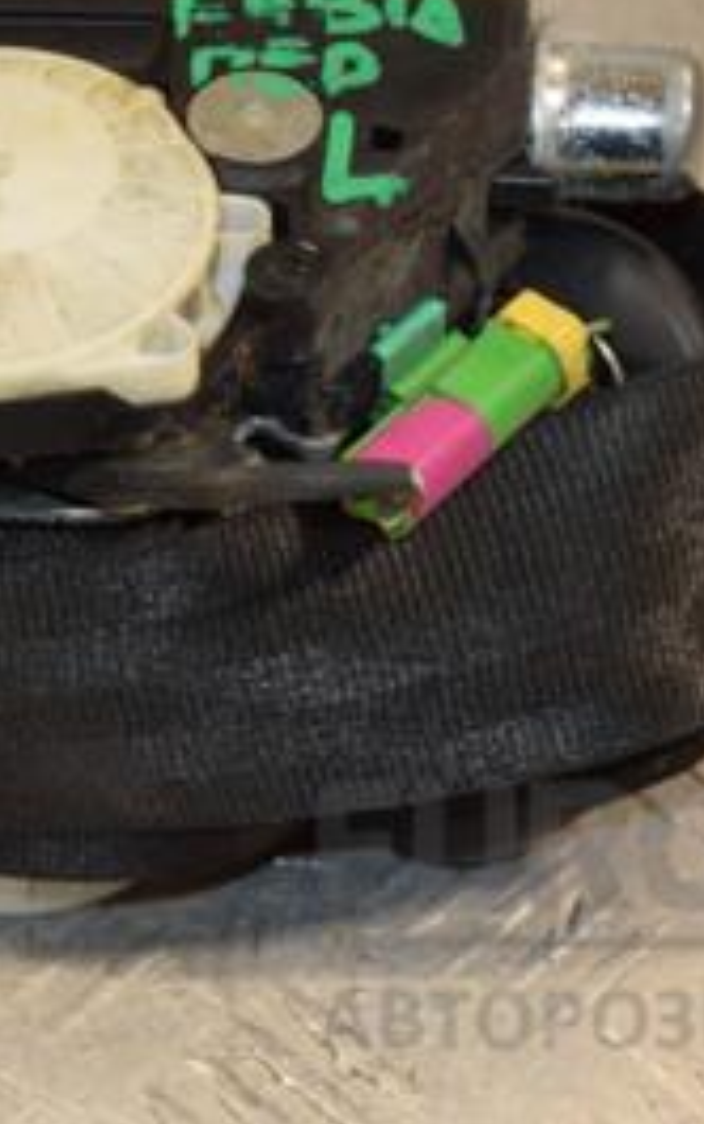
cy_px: 280
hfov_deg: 7.3
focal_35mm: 180
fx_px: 5517
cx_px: 237
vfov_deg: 11.6
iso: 800
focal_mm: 52
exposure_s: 1/200
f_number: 5.6
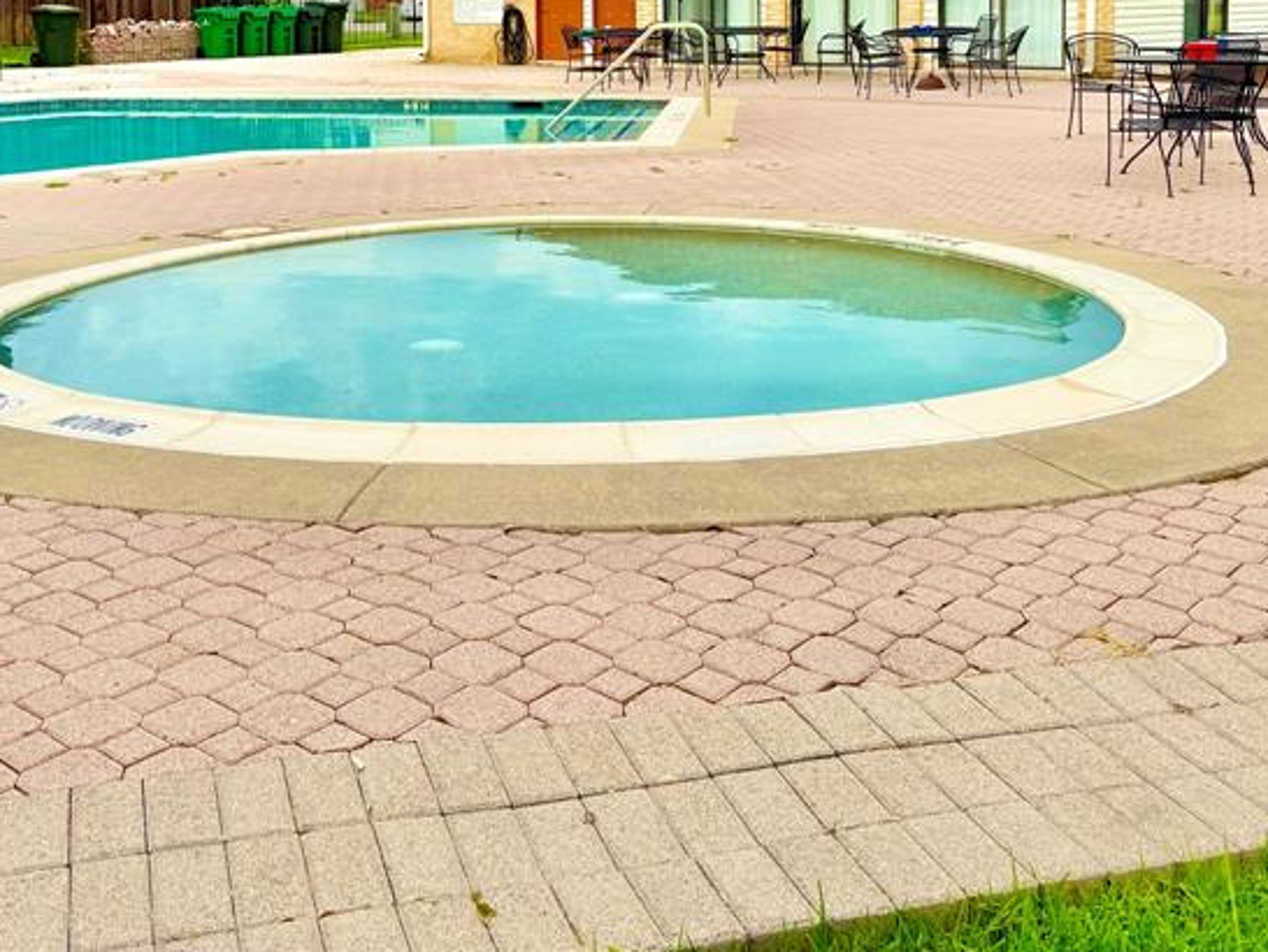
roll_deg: +1.0
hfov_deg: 41.9
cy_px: 63
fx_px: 1649
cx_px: 534
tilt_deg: -2.4
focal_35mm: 45
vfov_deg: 30.5
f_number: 1.78
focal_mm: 6.76
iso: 80
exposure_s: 1/2703
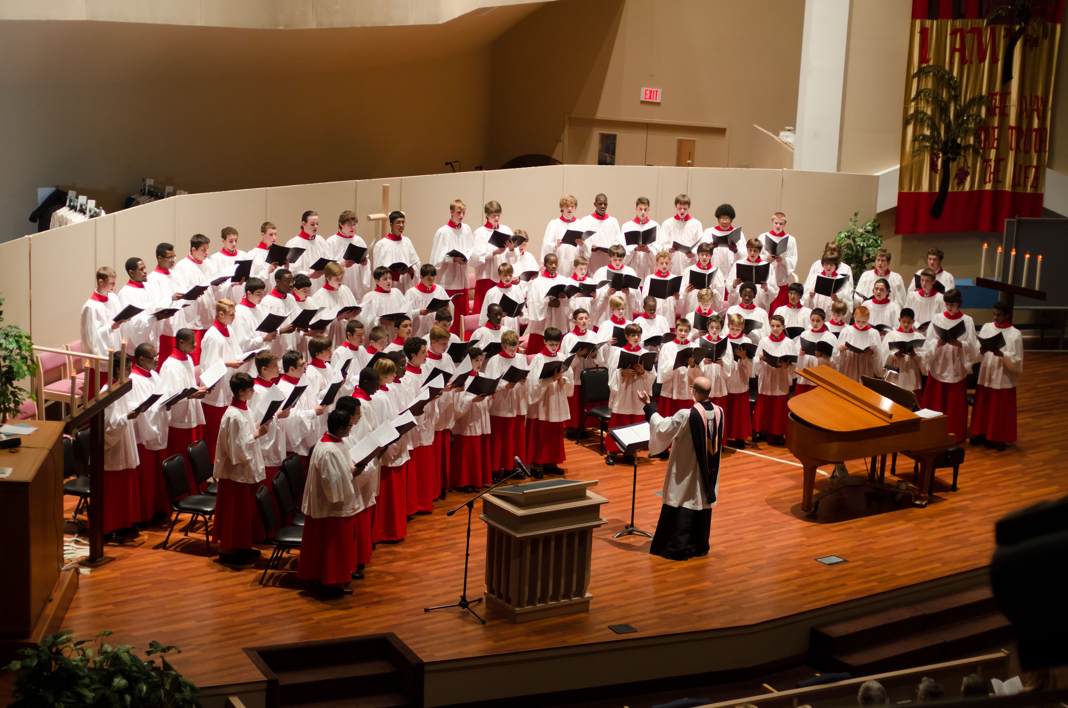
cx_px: 534
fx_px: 2220
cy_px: 354
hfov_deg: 27.0
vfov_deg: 18.1
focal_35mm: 75
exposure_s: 1/100
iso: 800
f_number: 2
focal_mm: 50
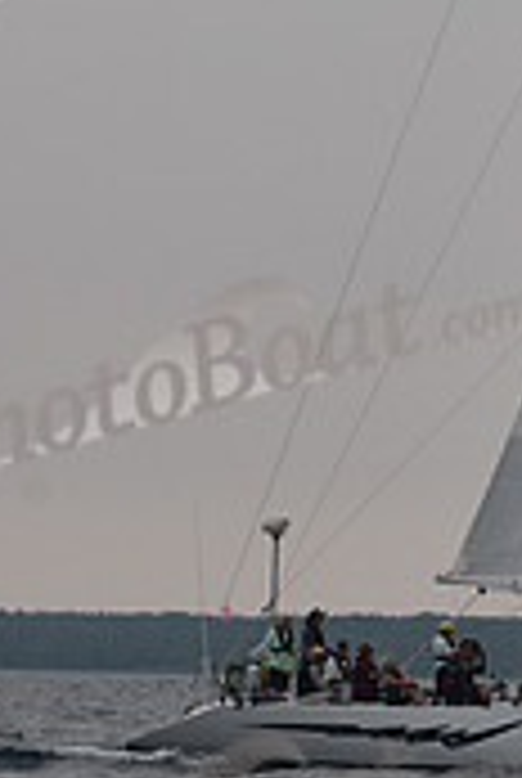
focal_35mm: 318
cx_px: 772
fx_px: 6888
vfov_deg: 6.5
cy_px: 76
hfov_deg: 4.3
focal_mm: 95
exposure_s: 1/640
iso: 250
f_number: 5.6
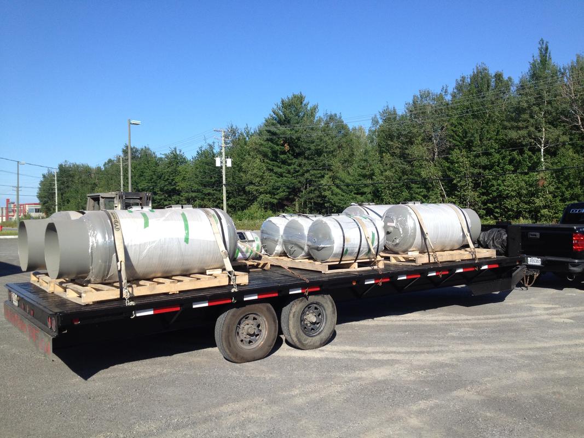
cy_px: 219
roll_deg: +1.0
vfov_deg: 40.7
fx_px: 590
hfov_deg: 52.6
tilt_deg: -0.4
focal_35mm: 35
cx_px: 292
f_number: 2.4
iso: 50
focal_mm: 4.28
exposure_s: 1/1381
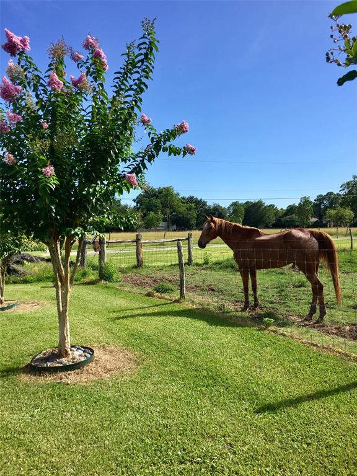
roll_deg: +1.7
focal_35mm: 29
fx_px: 399
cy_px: 238
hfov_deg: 48.2
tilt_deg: -1.4
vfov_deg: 61.7
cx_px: 178
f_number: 2.2
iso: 32
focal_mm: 4.15
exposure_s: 1/2083
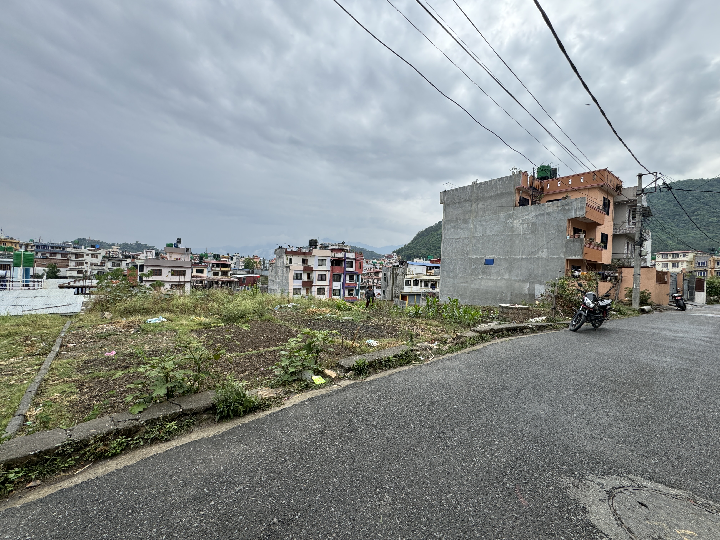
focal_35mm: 14
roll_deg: -2.7
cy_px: 270
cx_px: 360
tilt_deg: +0.4
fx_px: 291
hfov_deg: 102.1
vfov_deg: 85.7
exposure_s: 1/879
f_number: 2.2
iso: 50
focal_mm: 2.22
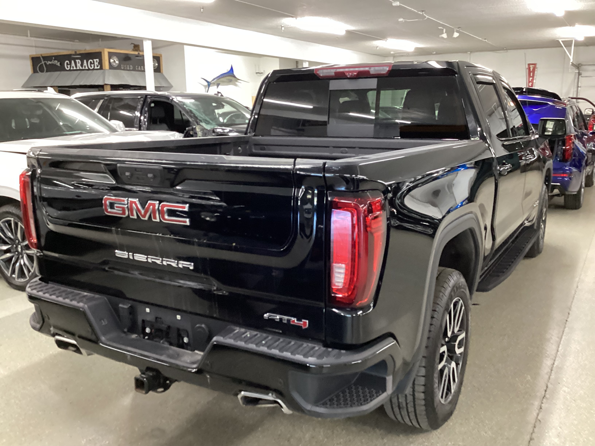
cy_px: 223
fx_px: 533
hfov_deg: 58.4
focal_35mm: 31
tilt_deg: -12.1
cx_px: 298
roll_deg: +0.7
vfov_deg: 45.4
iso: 320
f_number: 2.4
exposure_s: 1/25
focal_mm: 3.3
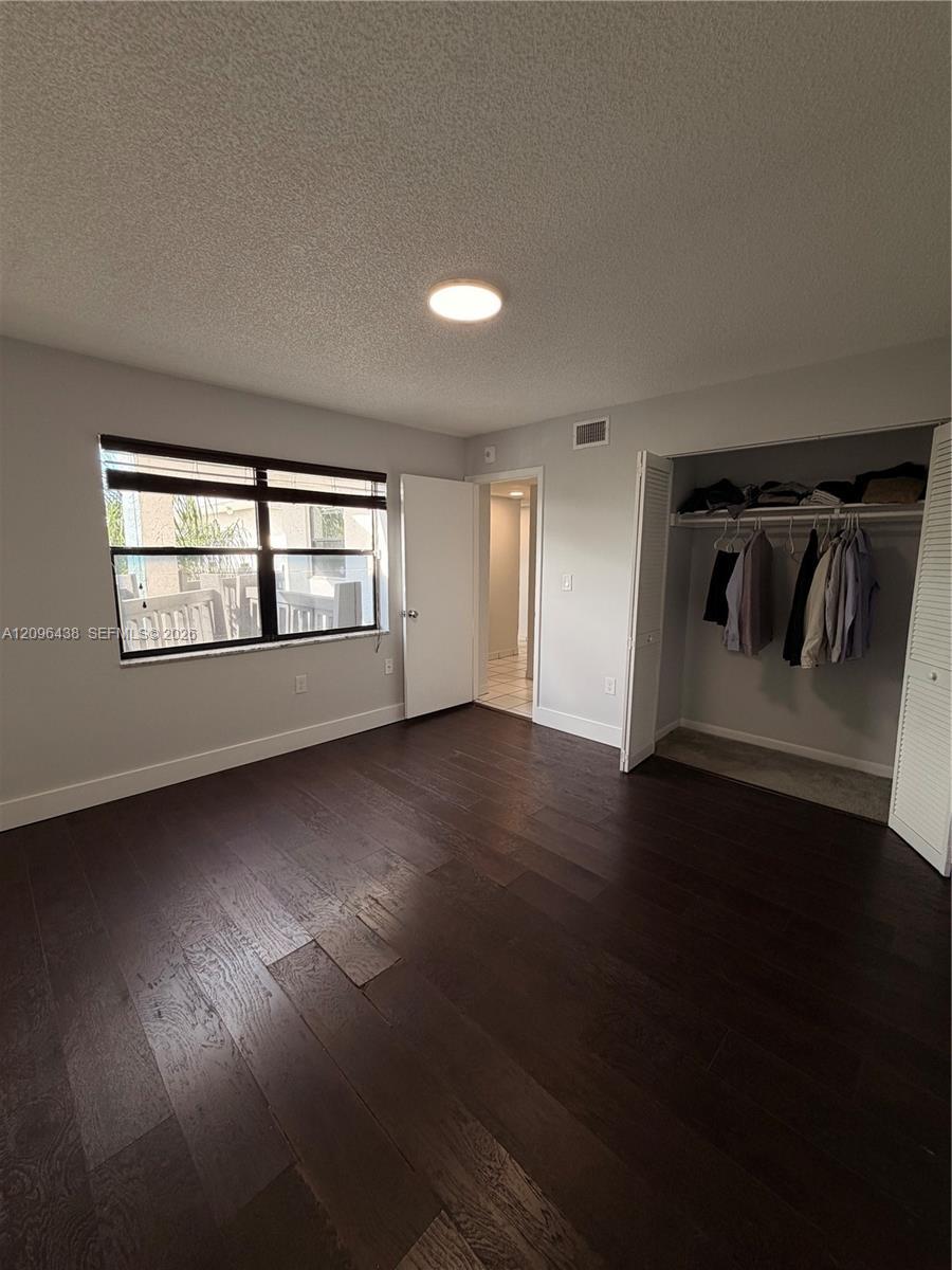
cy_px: 635
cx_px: 476
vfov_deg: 102.1
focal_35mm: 14
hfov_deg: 85.7
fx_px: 513
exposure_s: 1/120
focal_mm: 2.22
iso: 64
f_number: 2.2
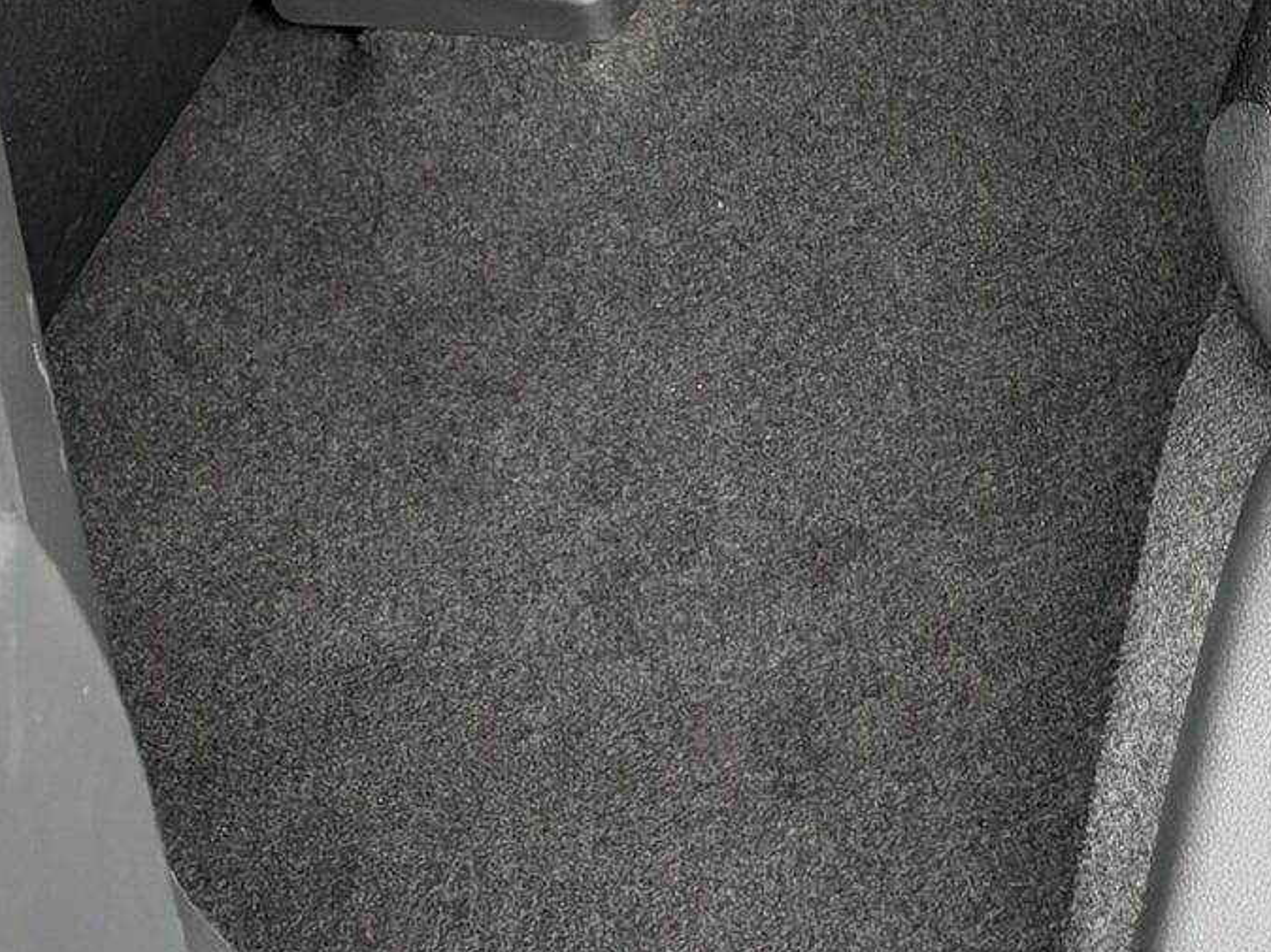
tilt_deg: -34.4
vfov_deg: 12.2
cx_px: 1914
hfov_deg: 15.8
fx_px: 4184
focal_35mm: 114
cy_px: -624
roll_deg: +1.9
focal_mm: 6.93
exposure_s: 1/60
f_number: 1.8
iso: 640
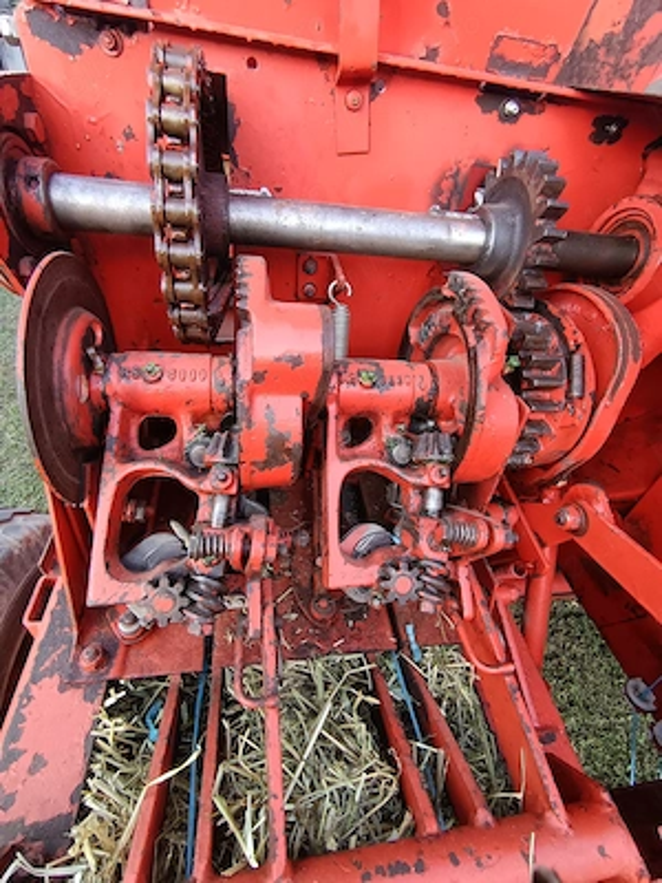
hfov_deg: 74.7
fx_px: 433
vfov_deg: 91.0
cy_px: 442
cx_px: 331
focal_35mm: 17
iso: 296
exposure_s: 1/100
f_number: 2.2
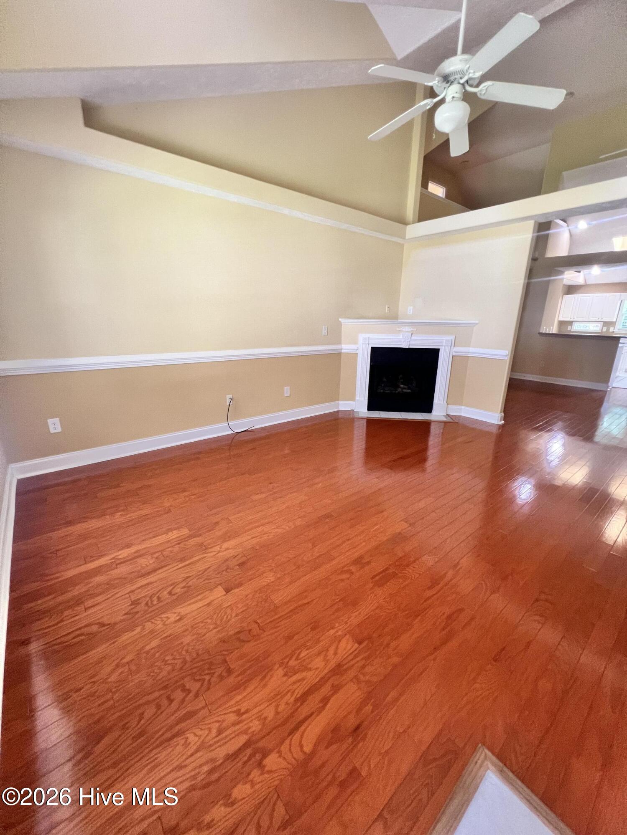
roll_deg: -1.6
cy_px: 418
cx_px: 314
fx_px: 314
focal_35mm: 13
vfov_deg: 106.2
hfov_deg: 89.9
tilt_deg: -16.8
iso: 320
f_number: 1.8
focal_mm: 1.57
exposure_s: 1/60
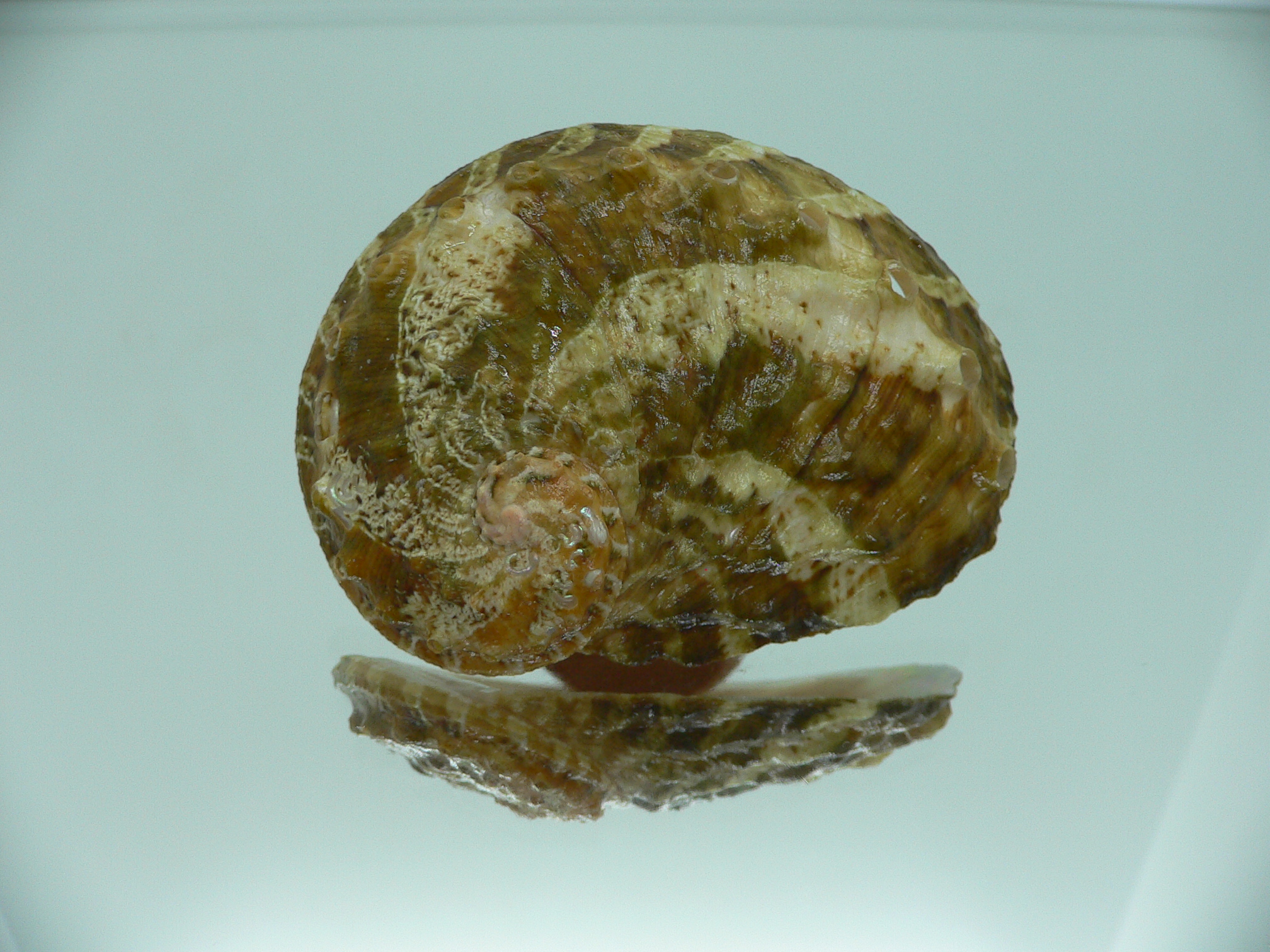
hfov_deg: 52.6
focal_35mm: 35
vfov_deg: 40.7
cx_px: 635
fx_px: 1284
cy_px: 476
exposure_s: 1/60
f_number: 2.8
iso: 100
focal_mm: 4.6
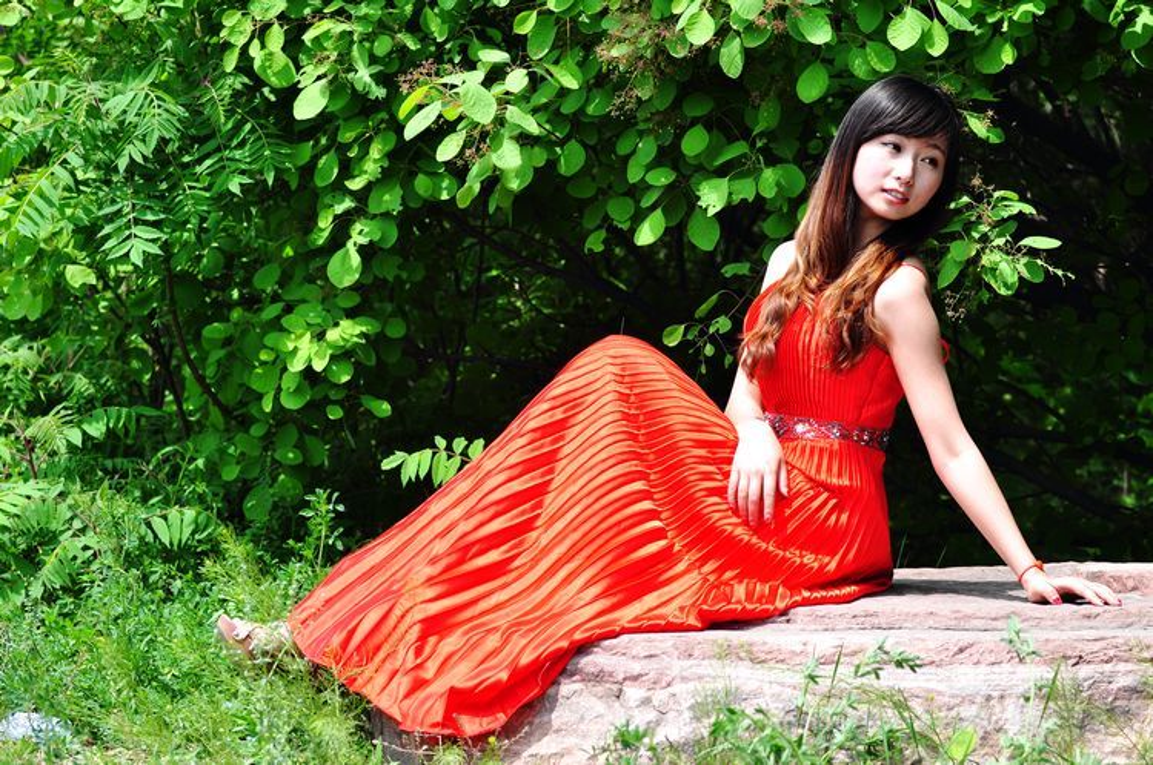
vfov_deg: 13.0
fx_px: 3359
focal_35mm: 105
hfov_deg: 19.5
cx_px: 576
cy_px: 382
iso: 200
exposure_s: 1/500
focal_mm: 70
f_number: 5.6
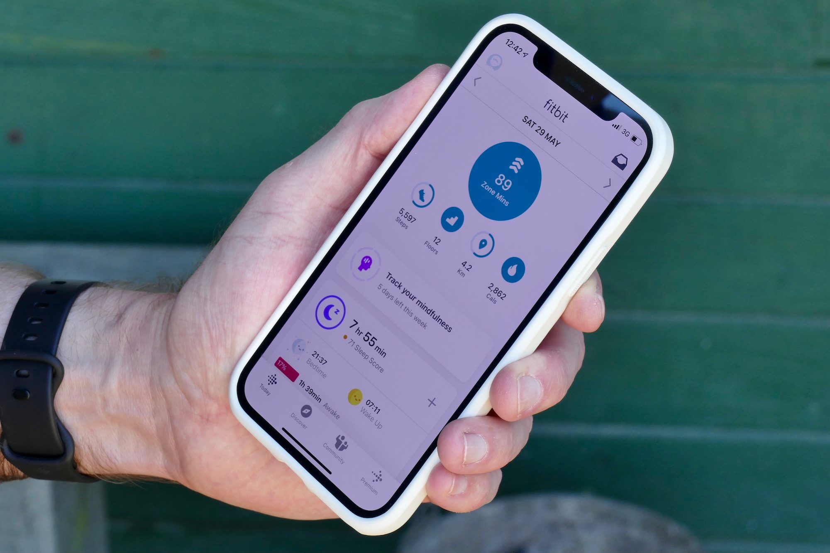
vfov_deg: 14.1
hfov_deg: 21.0
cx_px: 415
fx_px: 2236
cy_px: 276
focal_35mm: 97
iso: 200
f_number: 7.1
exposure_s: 1/80
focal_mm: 35.42
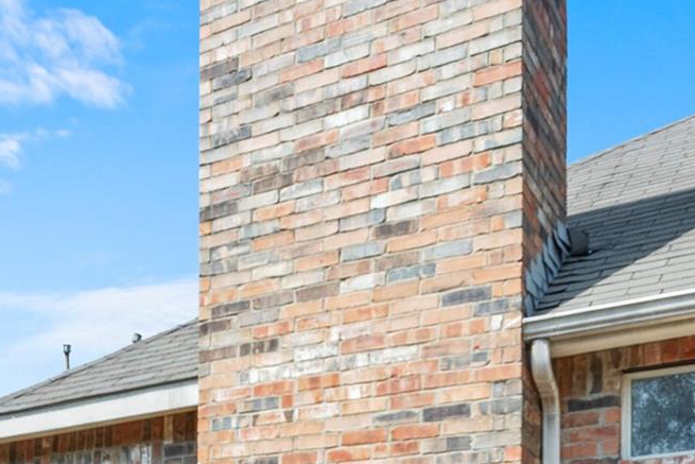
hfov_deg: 38.8
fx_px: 965
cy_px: 603
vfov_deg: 23.8
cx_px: 197
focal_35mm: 50
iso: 640
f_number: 7.1
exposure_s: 1/1000
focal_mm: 16
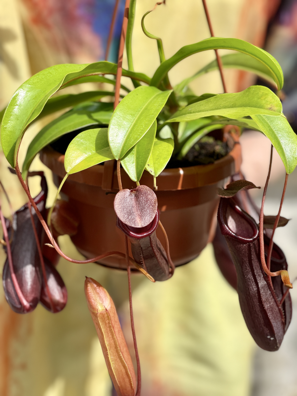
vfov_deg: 30.3
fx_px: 732
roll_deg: -2.6
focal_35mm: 64
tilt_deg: -22.7
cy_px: 198
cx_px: 148
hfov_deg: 22.9
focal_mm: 7.5
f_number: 2.2
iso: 32
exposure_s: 1/641
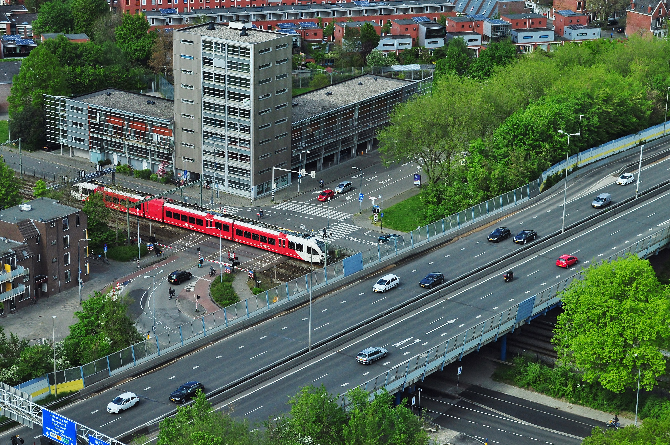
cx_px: 335
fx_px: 1450
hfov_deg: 26.0
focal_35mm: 78
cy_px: 222
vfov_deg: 17.4
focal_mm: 52
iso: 400
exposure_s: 1/500
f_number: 8
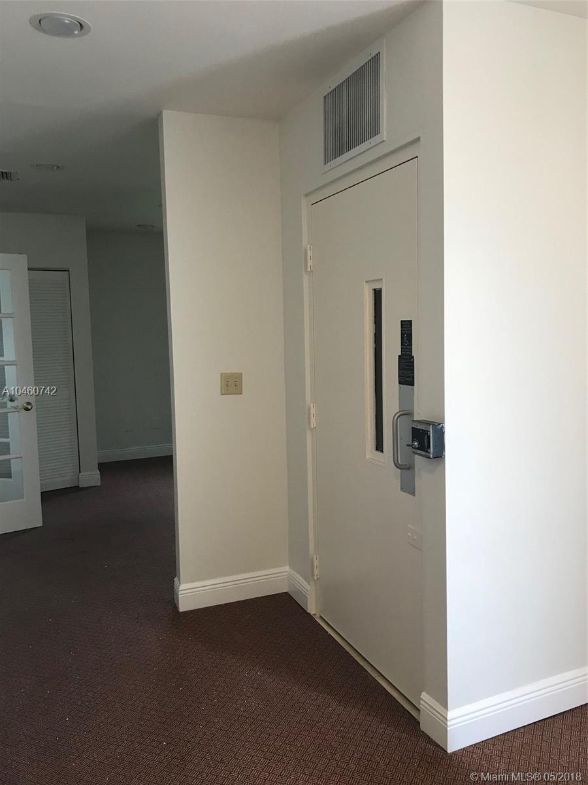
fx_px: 634
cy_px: 392
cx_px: 294
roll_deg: +0.2
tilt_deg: -5.8
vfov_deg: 63.4
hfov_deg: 49.7
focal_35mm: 28
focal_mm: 3.99
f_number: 1.8
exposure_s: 1/40
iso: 25
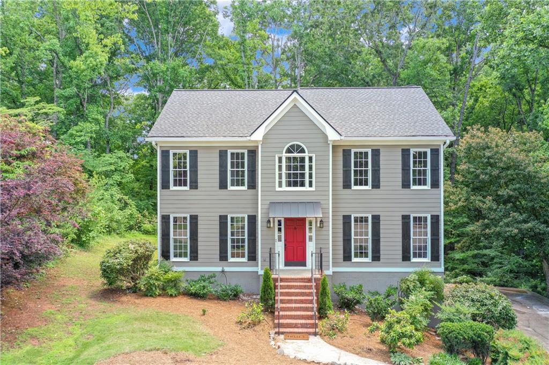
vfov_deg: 46.4
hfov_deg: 65.5
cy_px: 182
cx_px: 274
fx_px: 427
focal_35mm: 28
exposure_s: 1/80
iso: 100
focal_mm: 10.26
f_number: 3.5
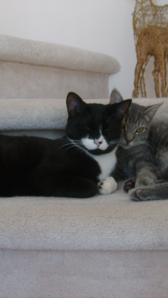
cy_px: 149
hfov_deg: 23.4
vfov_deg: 40.6
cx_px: 111
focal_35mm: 51
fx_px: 404
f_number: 2.8
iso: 69
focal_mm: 5.8
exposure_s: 1/30
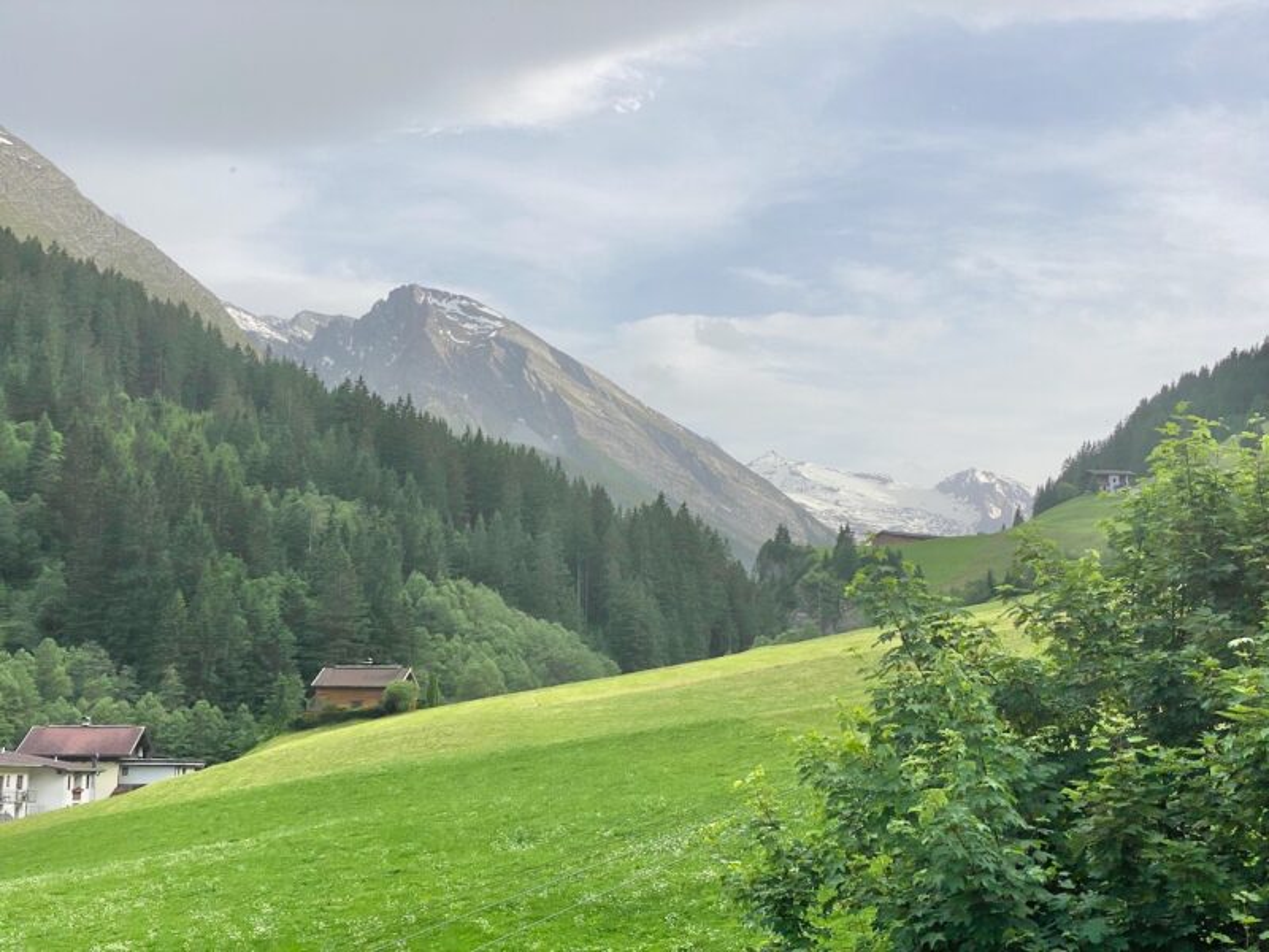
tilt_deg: +8.6
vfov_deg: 28.0
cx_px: 634
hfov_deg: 36.8
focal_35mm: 52
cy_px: 476
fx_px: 1906
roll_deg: -0.5
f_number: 2
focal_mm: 6
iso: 20
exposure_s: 1/727
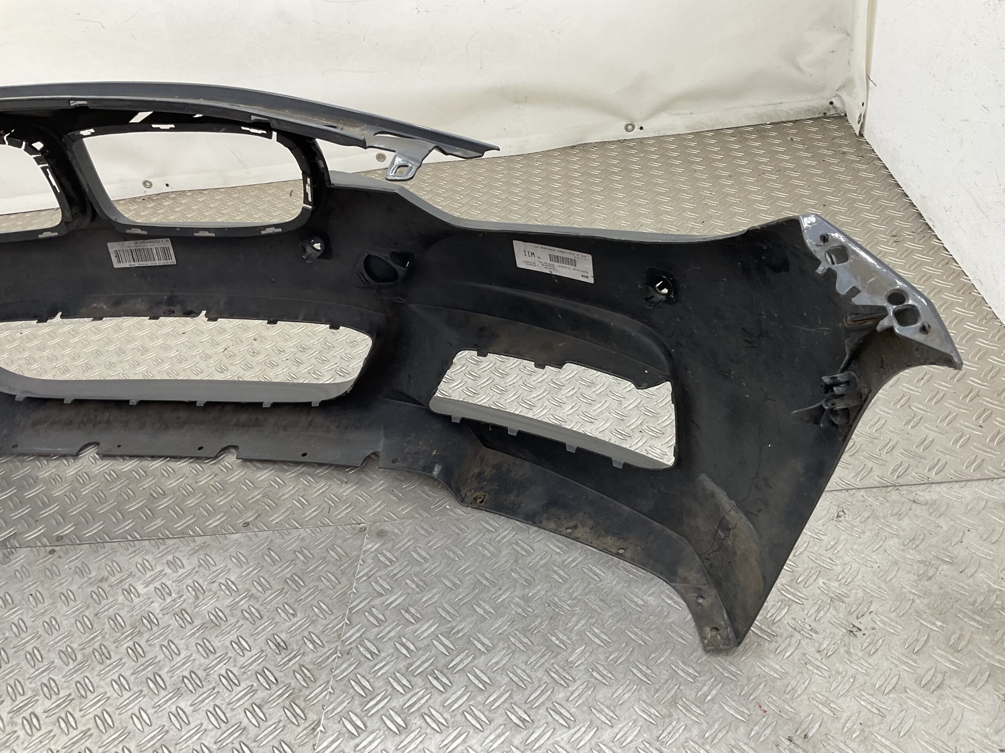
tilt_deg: -37.4
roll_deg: +10.4
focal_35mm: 29
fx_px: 842
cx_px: 502
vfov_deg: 48.2
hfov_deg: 61.7
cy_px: 376
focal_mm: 3
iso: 40
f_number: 1.8
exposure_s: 1/100
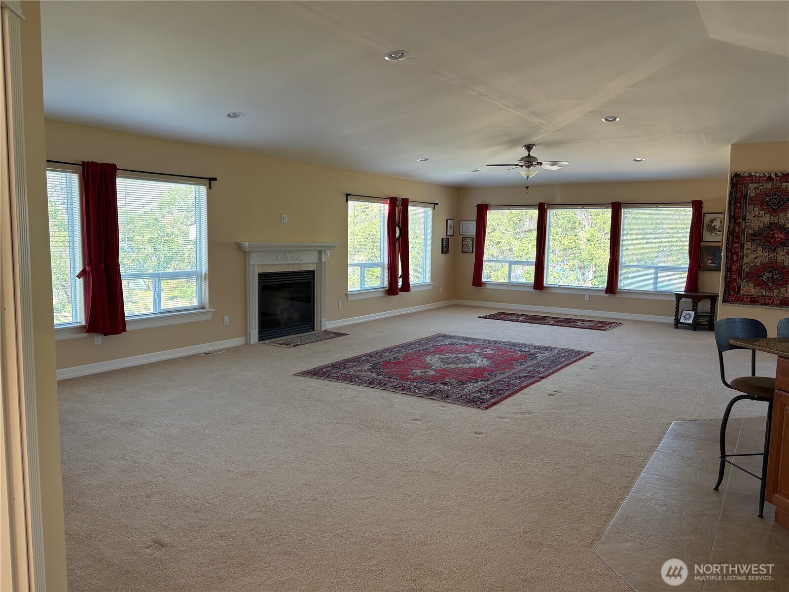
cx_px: 394
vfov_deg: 53.1
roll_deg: -0.3
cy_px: 296
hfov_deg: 67.3
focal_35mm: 26
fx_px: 593
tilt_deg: -5.6
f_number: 1.6
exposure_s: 1/148
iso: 64
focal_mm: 5.96
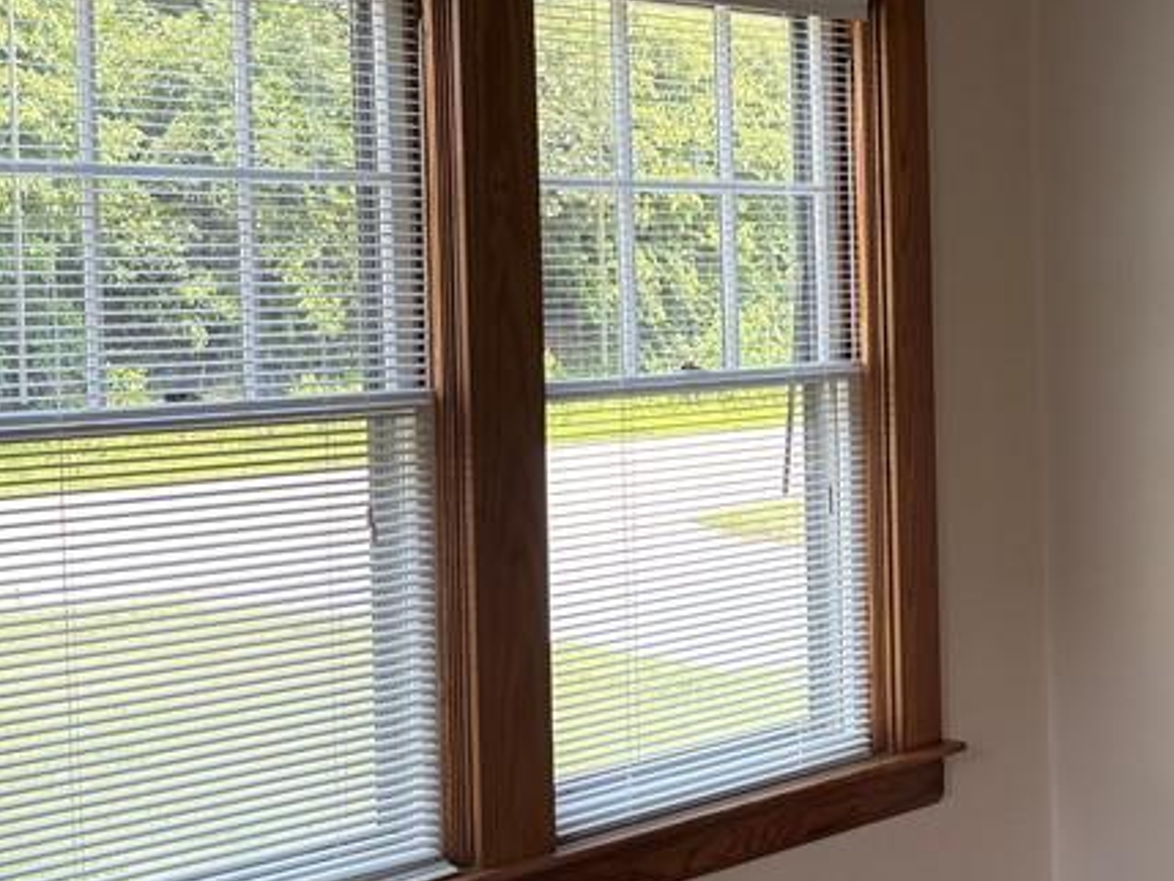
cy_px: 326
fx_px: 2103
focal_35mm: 62
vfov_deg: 23.6
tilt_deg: -1.4
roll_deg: +2.0
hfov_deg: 30.5
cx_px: 917
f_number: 1.6
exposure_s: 1/265
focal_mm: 5.96
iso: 64
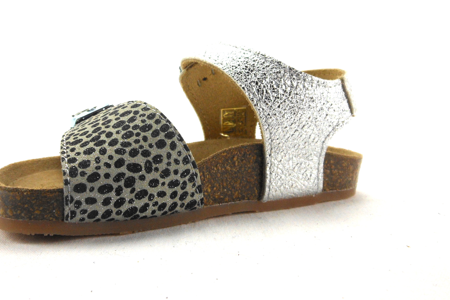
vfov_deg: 39.9
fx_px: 413
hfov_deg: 56.5
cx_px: 169
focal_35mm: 33
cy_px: 127
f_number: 3.2
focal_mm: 4.5
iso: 100
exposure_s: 1/200
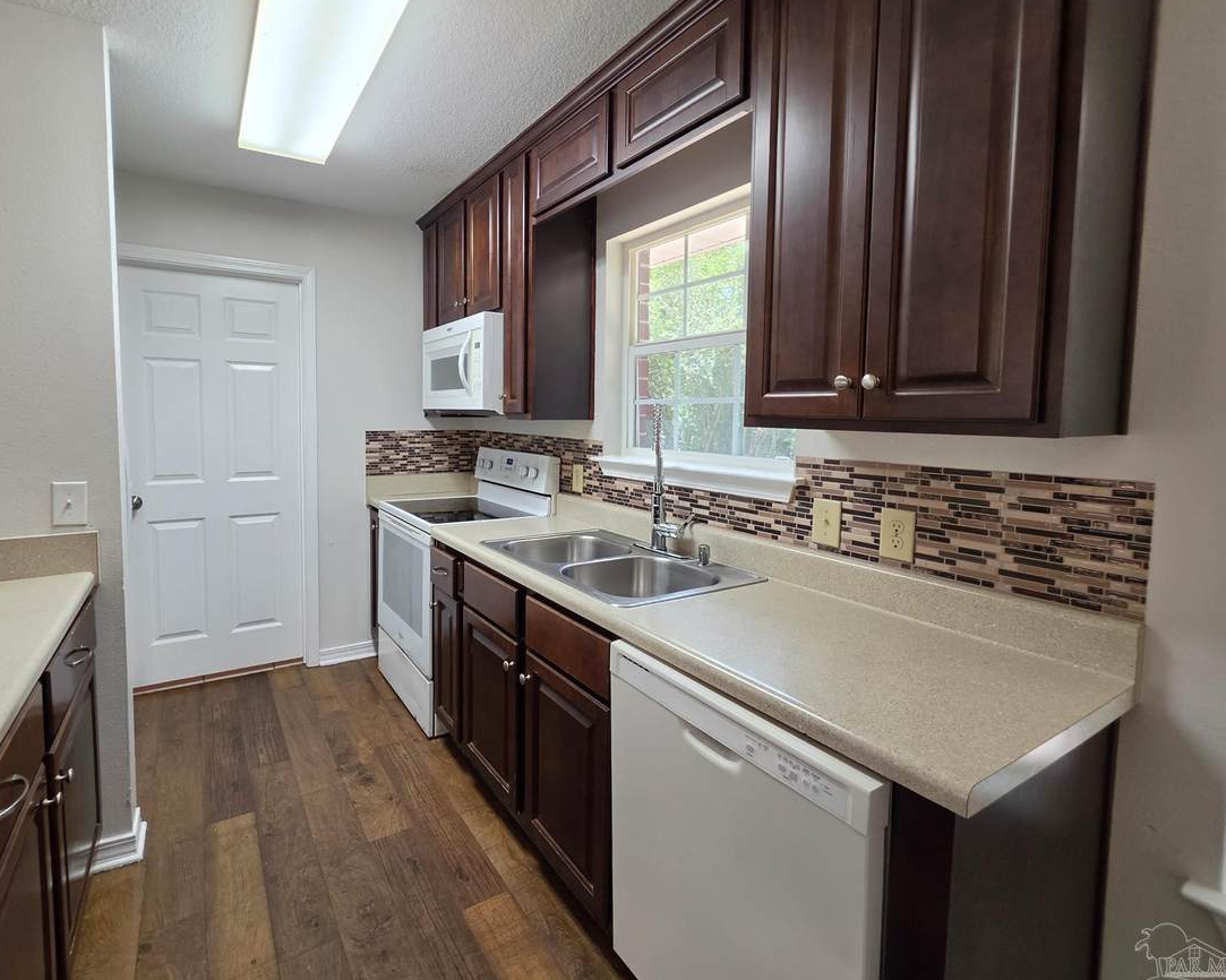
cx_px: 538
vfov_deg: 83.9
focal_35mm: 15
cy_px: 457
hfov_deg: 96.3
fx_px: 544
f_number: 1.9
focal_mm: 2.2
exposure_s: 1/120
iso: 100
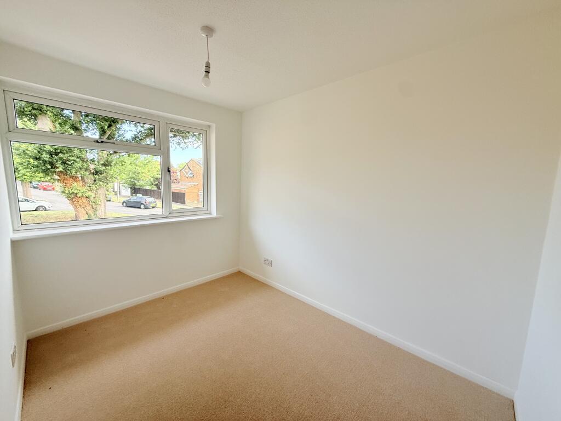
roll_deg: -1.3
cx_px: 280
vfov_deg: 85.7
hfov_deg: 102.1
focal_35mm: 14
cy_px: 210
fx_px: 227
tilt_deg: -6.5
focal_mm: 2.22
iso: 64
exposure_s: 1/118
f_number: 2.2
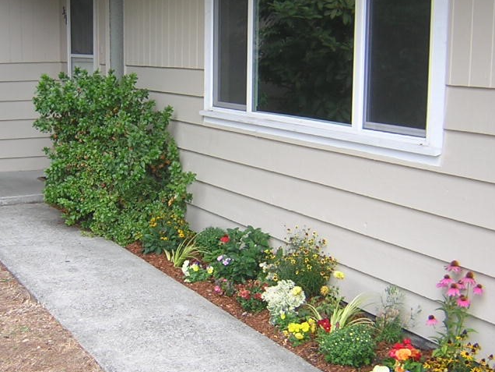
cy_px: 159
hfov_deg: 32.9
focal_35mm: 58
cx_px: 162
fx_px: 829
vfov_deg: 25.2
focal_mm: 4.7
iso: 100
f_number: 2.6
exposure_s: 1/84.4
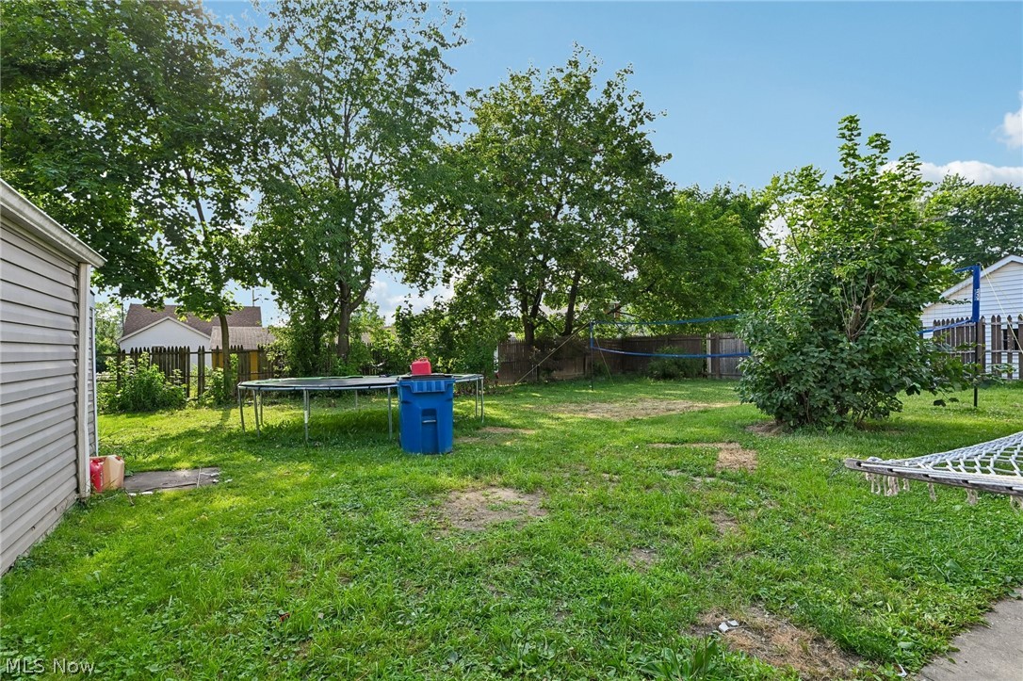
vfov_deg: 73.7
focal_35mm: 16
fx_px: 454
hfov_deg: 96.8
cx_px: 512
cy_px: 340
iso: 1000
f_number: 6.3
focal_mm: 16
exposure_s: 1/1250
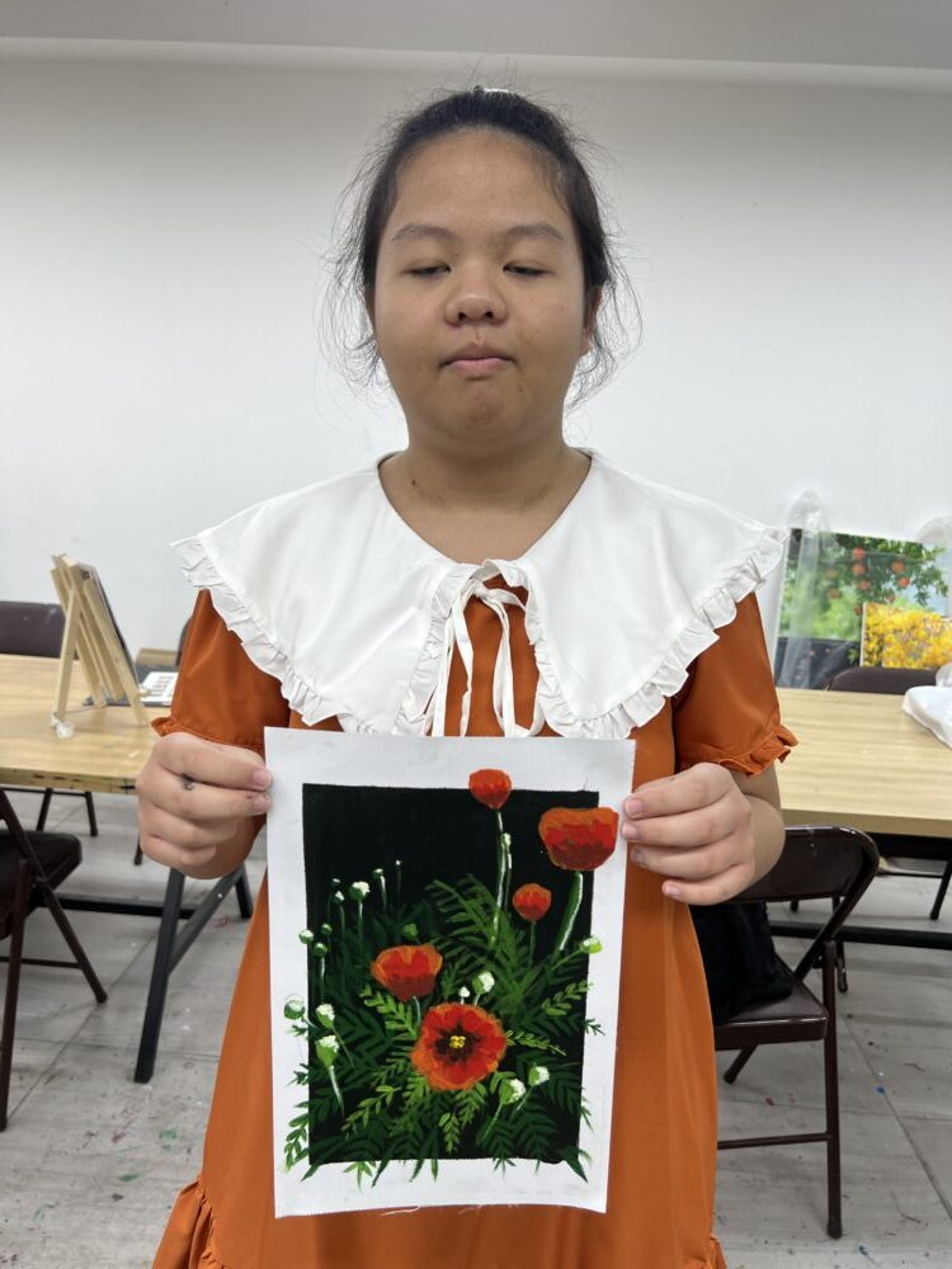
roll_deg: -2.5
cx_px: 476
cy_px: 634
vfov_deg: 67.3
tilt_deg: -9.1
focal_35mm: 26
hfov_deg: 53.1
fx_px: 953
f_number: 1.5
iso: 32
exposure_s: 1/117
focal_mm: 5.7
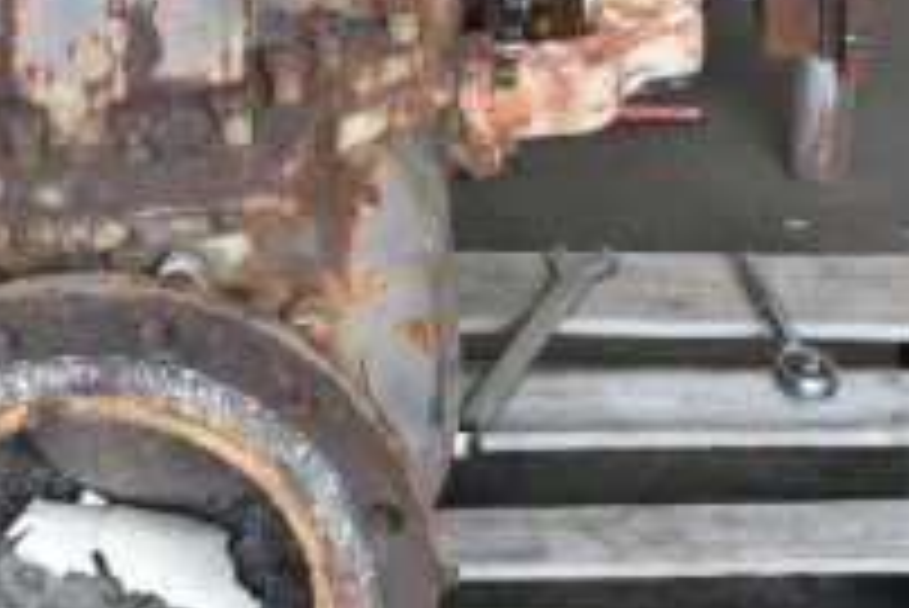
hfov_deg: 14.5
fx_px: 3563
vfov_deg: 9.7
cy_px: 212
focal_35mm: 141
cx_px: 288
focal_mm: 38
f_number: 4.8
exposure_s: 1/125
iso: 800
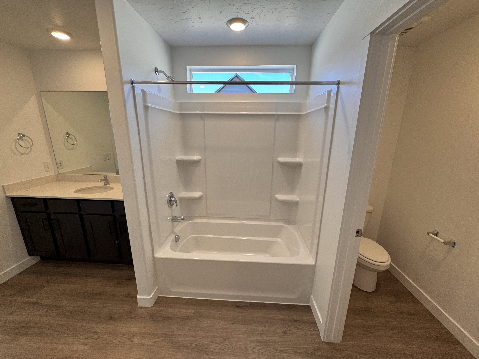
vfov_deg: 85.7
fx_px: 194
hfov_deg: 102.1
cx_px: 240
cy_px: 180
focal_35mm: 14
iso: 100
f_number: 2.2
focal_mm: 2.22
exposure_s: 1/120
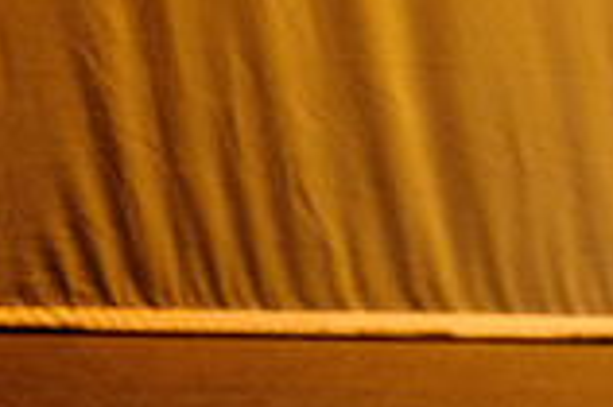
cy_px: -74
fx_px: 13285
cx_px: 1055
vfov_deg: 1.8
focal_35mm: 781
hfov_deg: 2.6
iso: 1250
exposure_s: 1/400
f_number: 2.8
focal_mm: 180
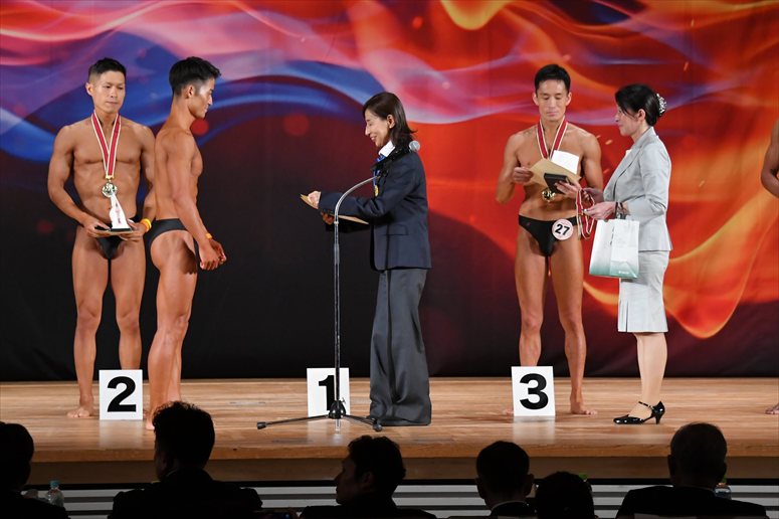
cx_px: 390
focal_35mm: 187
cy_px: 260
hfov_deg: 11.0
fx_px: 4045
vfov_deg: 7.3
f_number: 5.6
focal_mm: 125
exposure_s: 1/400
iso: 3200
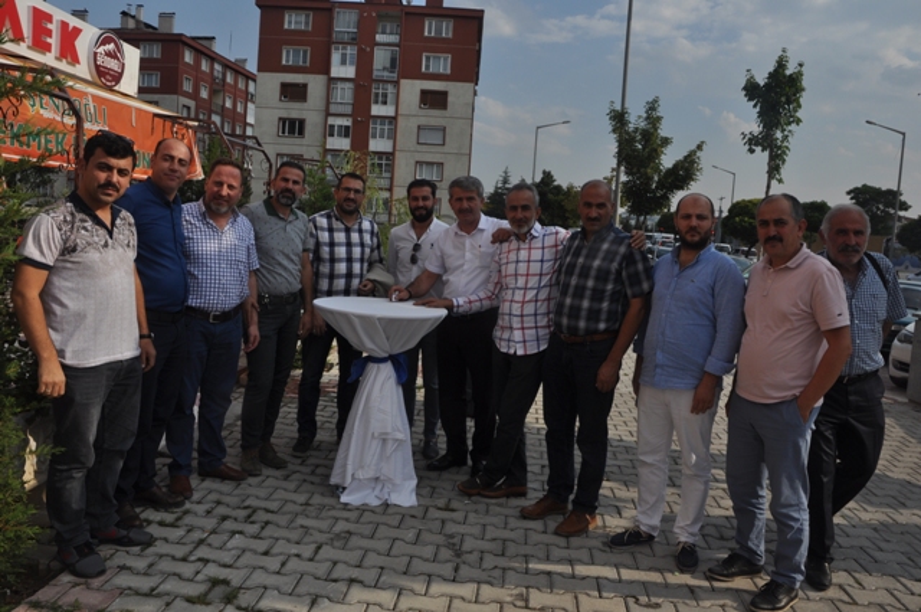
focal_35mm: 27
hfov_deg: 67.4
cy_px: 306
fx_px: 690
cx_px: 460
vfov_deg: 47.8
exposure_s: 1/400
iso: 200
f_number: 10
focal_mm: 18
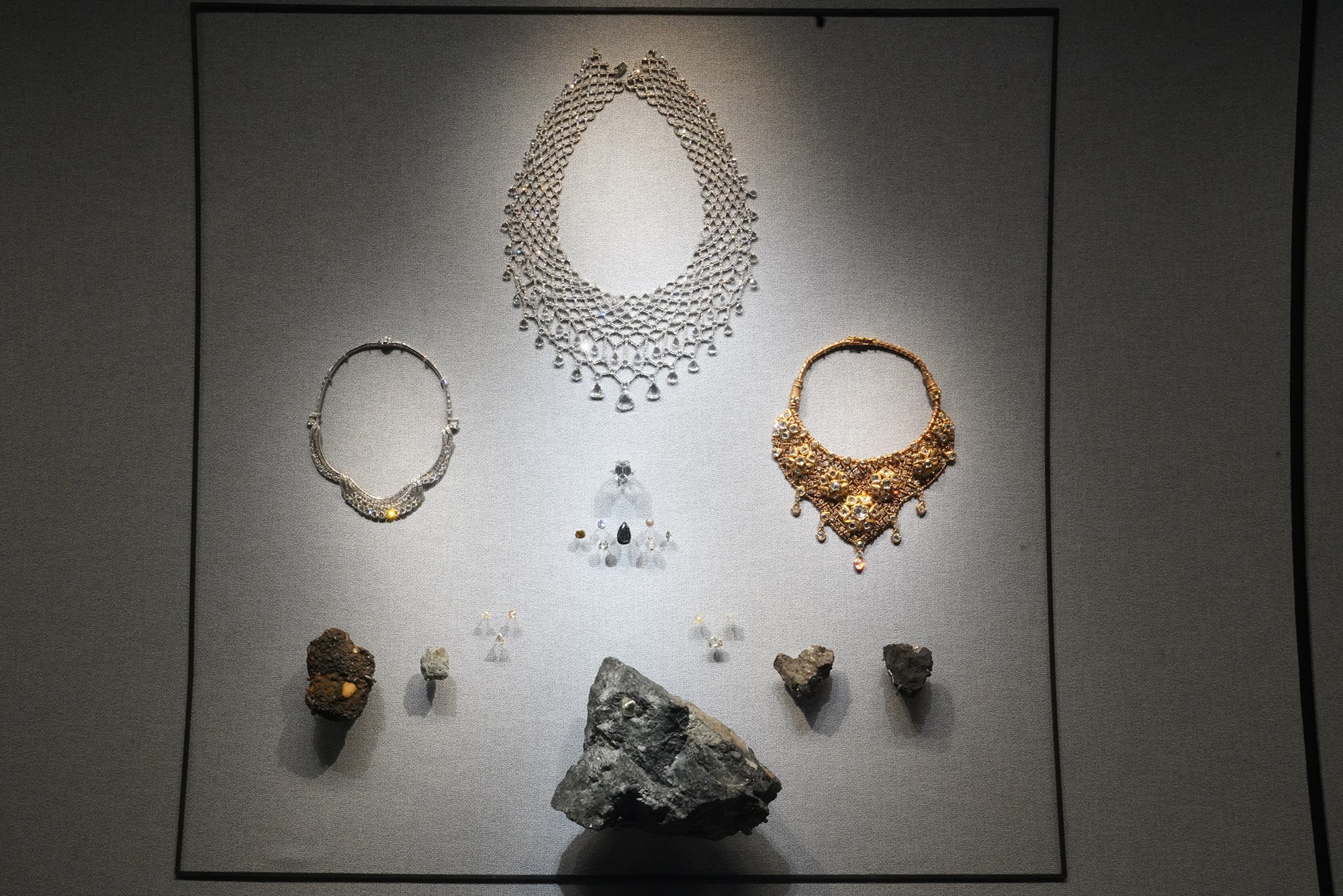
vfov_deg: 37.9
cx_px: 672
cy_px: 448
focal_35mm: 35
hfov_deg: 54.4
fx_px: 1306
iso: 6400
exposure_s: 1/80
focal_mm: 35
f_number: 22
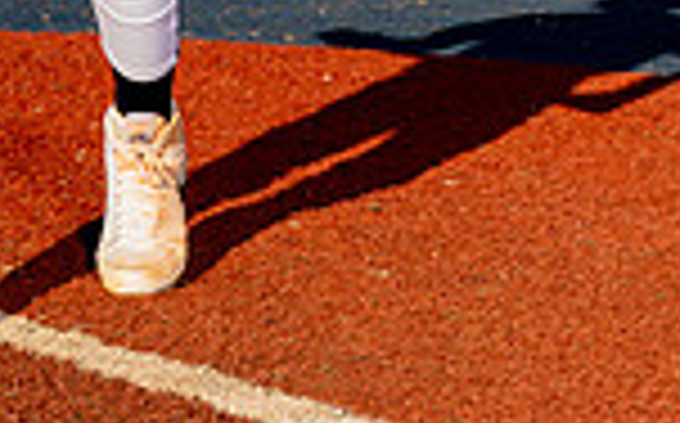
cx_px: 45
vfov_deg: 6.8
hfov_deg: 11.4
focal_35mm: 182
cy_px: -567
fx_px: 3369
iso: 100
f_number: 8
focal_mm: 60
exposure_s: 1/250
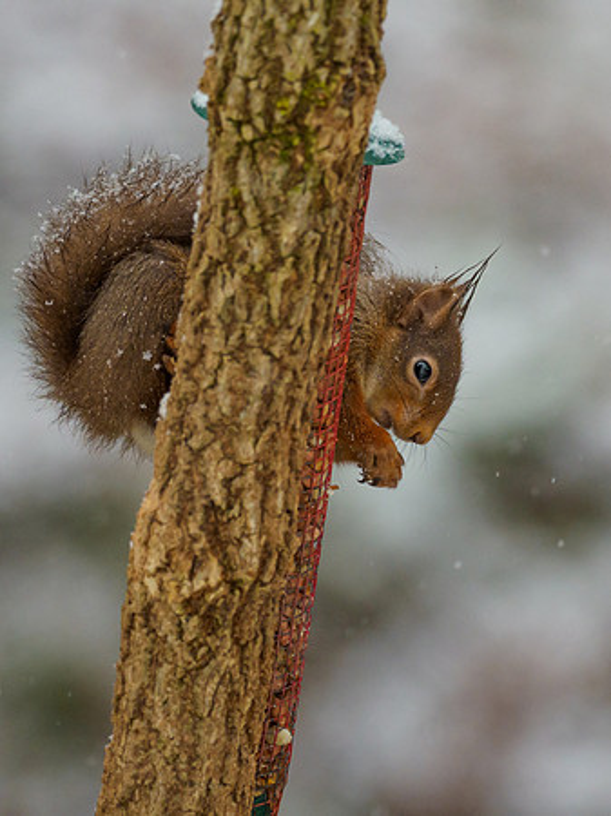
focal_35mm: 801
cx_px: 394
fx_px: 18877
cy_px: 408
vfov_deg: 2.5
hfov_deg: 1.9
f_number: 4
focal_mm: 300
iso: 1600
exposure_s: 1/640
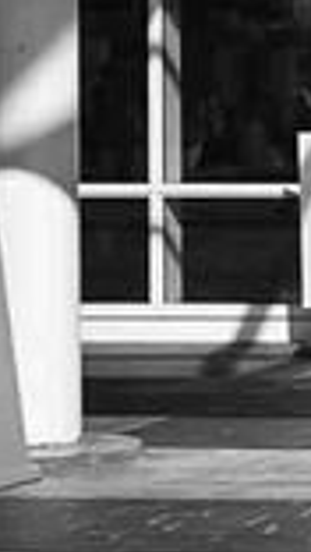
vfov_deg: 12.2
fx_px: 2560
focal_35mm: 175
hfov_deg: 5.6
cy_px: 117
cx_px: 1396
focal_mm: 32
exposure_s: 1/500
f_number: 5.6
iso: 180
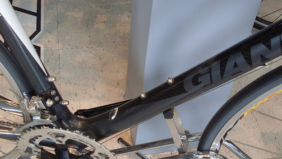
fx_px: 396
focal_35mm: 53
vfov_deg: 22.5
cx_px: 170
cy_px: 46
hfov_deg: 39.0
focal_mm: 6.3
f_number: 2.8
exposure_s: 1/45
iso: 100
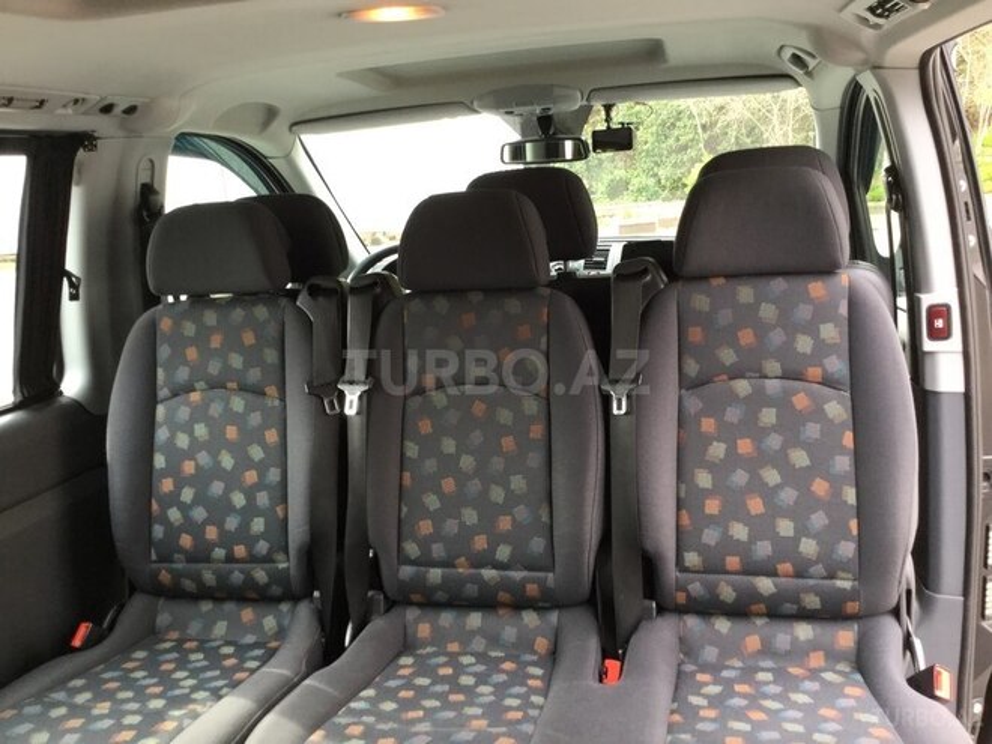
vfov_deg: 45.4
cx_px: 496
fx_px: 888
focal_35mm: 31
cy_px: 372
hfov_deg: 58.4
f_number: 2.4
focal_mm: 3.3
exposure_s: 1/33
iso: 32
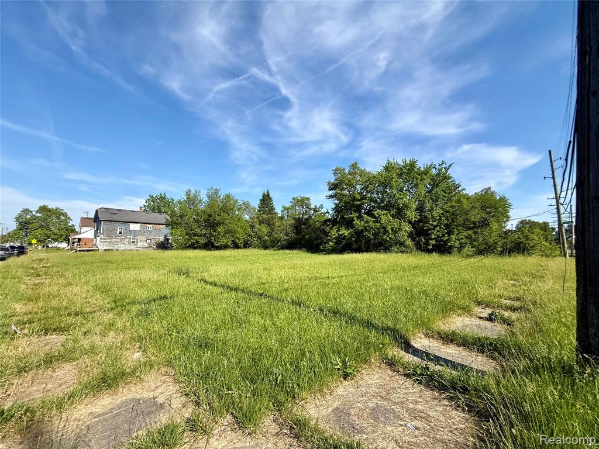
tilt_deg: +5.7
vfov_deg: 85.7
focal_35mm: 14
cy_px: 224
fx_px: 242
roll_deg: -0.2
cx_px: 300
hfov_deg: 102.1
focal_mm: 2.22
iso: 50
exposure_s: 1/1534
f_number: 2.2
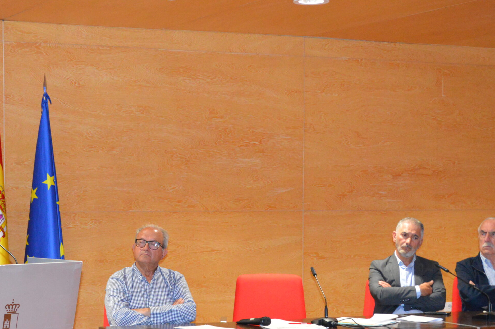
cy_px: 254
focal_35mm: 82
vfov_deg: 16.6
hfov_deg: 24.7
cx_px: 157
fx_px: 1124
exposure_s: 1/60
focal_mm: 35
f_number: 5
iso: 2800
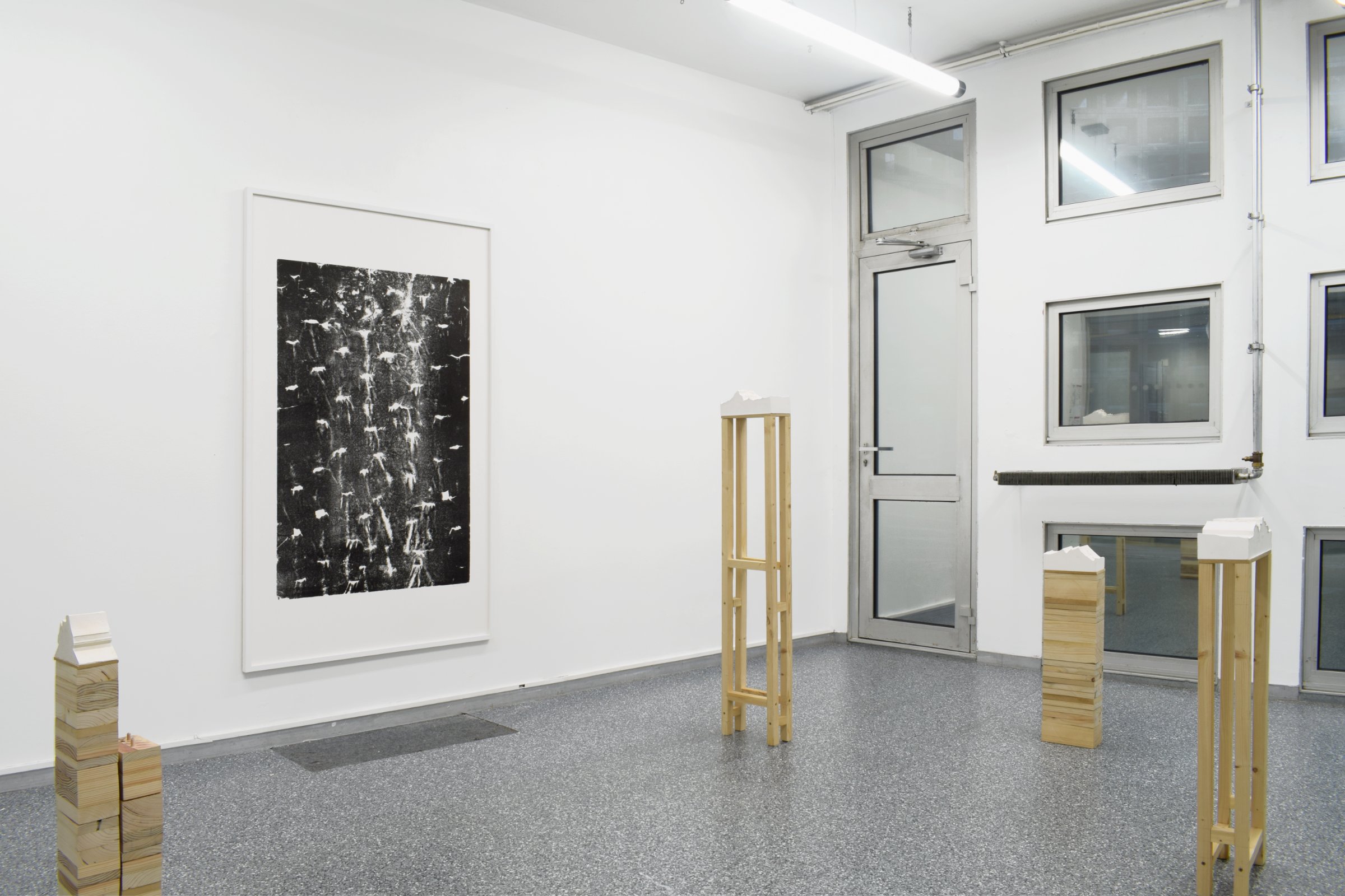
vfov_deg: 47.9
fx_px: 1009
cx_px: 672
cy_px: 448
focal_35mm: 27
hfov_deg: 67.4
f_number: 13
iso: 100
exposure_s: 1/3
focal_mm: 18
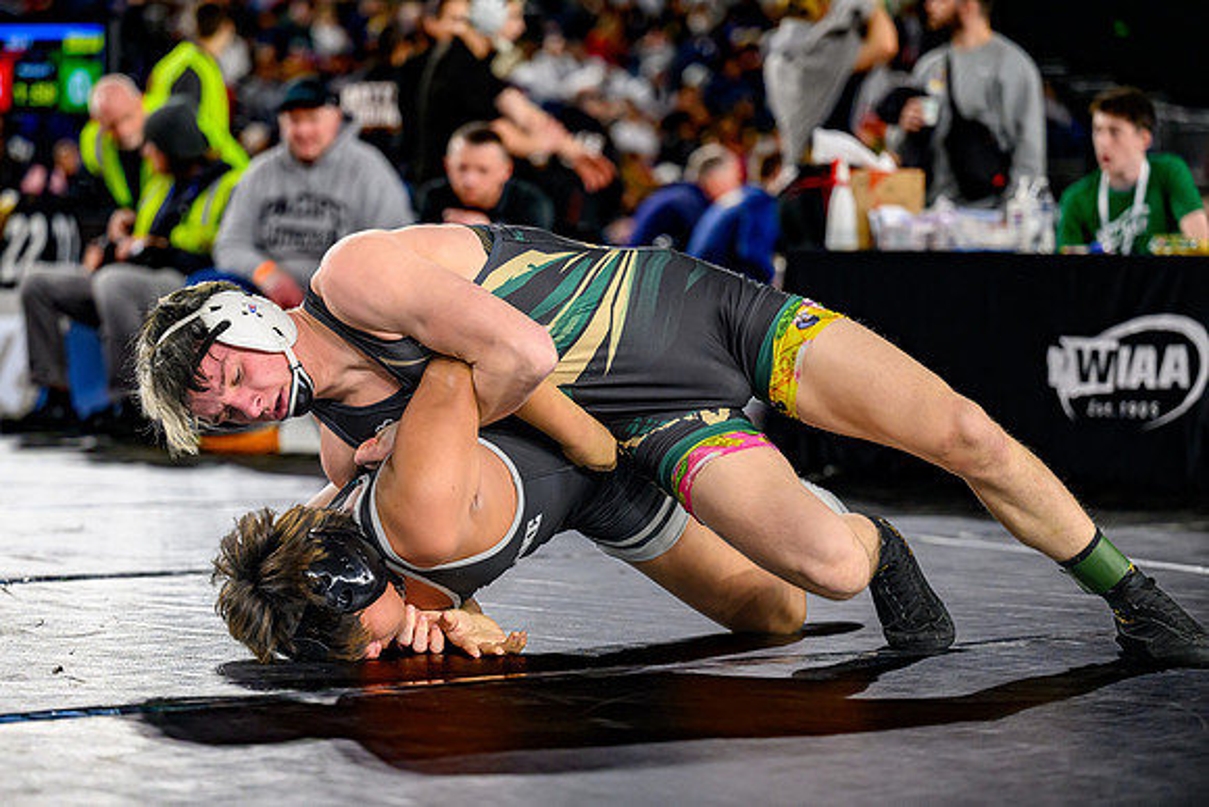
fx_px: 4064
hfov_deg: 16.9
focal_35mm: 121
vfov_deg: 11.3
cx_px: 478
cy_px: 488
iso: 1800
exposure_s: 1/800
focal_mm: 100
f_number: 2.8
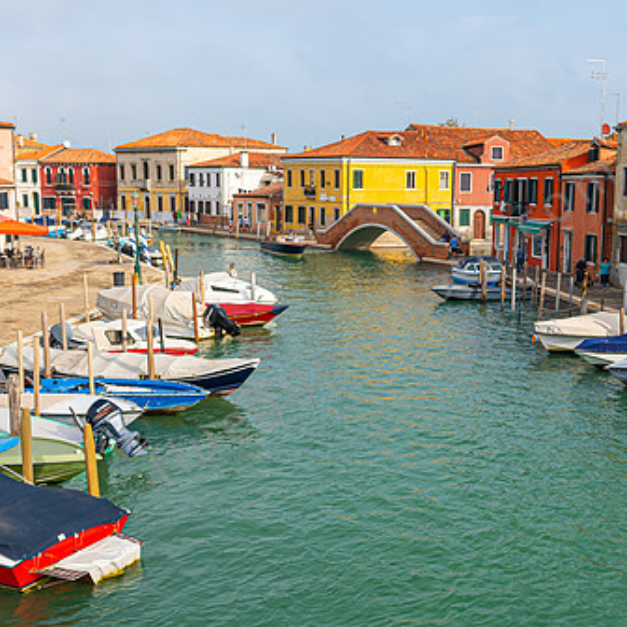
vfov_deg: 38.3
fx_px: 902
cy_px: 357
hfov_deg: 38.1
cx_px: 384
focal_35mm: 44
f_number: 4.5
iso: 200
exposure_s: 1/1250
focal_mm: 20
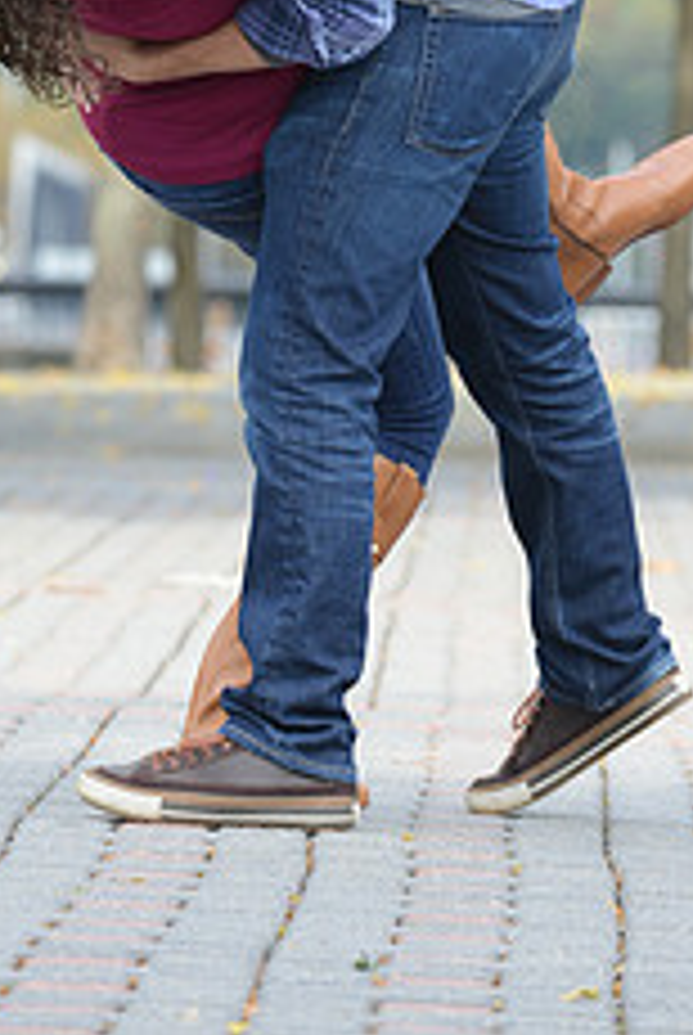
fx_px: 13040
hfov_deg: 3.0
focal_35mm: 453
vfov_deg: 4.5
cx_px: 241
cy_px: -266
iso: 500
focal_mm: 180
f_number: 8
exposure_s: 1/250
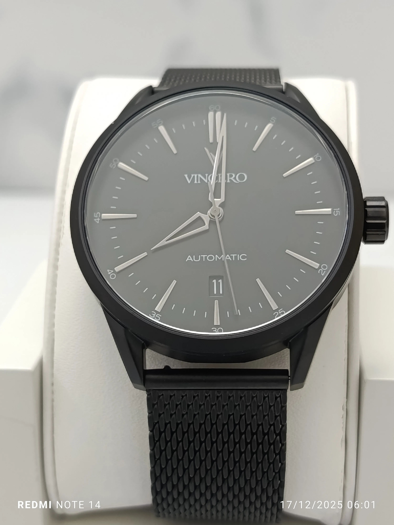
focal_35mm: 60
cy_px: 262
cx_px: 197
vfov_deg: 32.2
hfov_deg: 24.4
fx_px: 911
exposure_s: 1/100
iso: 476
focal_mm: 5.24
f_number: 1.7
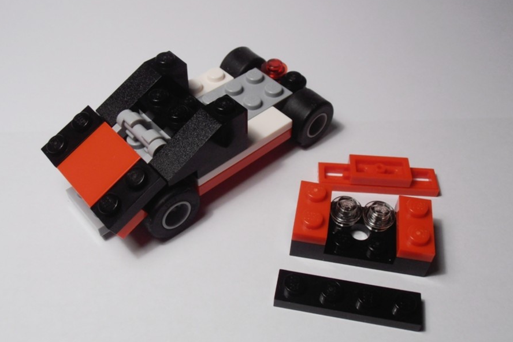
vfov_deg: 34.2
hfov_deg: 49.6
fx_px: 556
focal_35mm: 39
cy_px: 168
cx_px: 259
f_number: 3.9
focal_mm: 6.61
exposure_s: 1/80
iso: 80
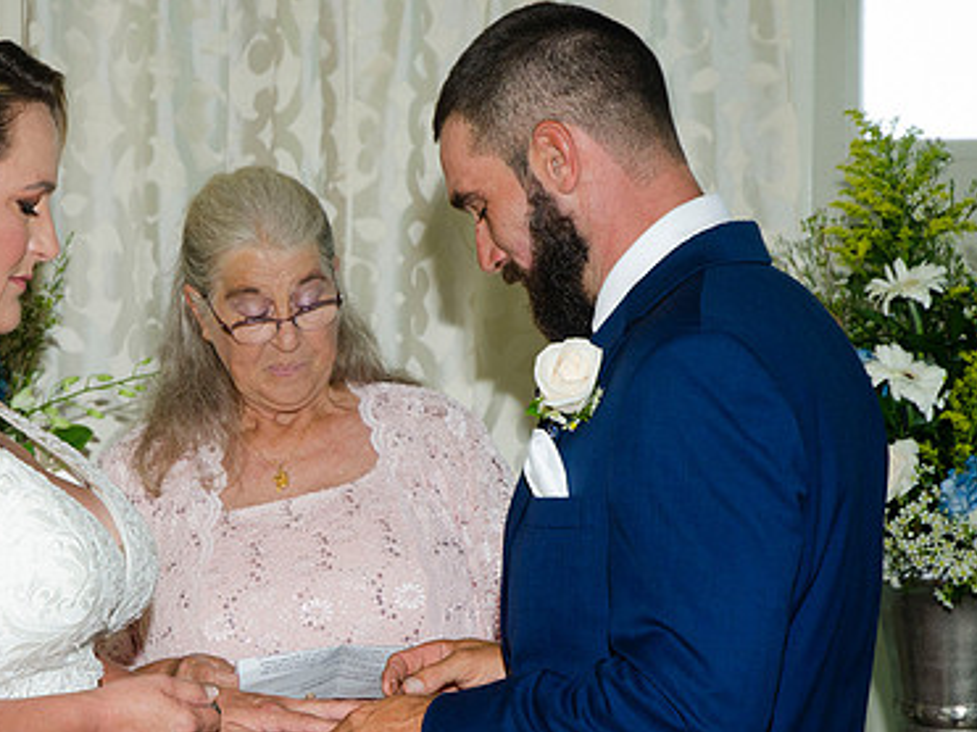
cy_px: 440
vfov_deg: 12.6
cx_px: 303
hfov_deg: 16.8
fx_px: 3301
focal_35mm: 117
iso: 400
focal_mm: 52
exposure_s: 1/125
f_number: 5.6
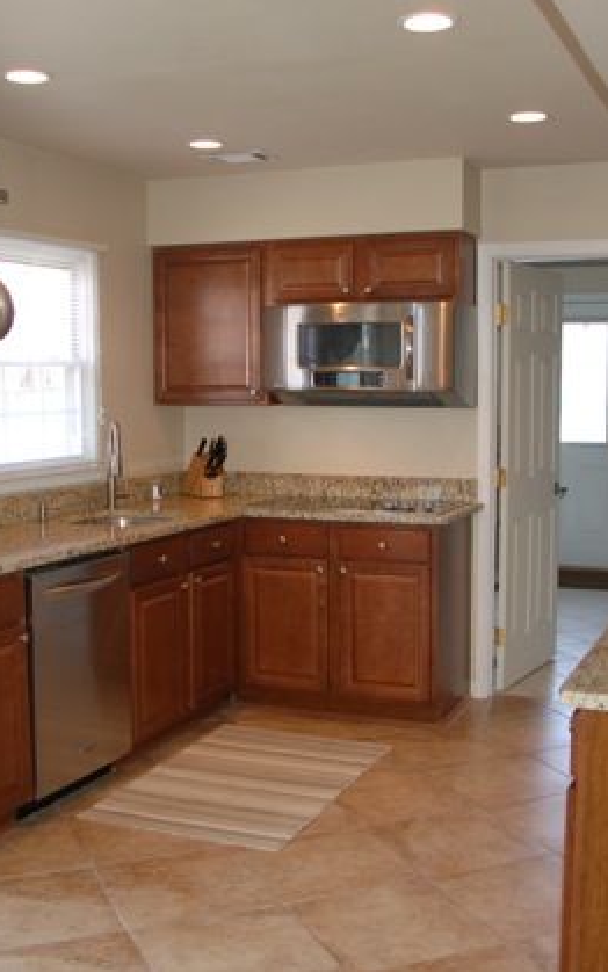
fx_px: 1113
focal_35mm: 42
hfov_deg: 30.5
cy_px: 489
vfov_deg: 47.2
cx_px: 283
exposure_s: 1/60
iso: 400
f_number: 3.5
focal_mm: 18
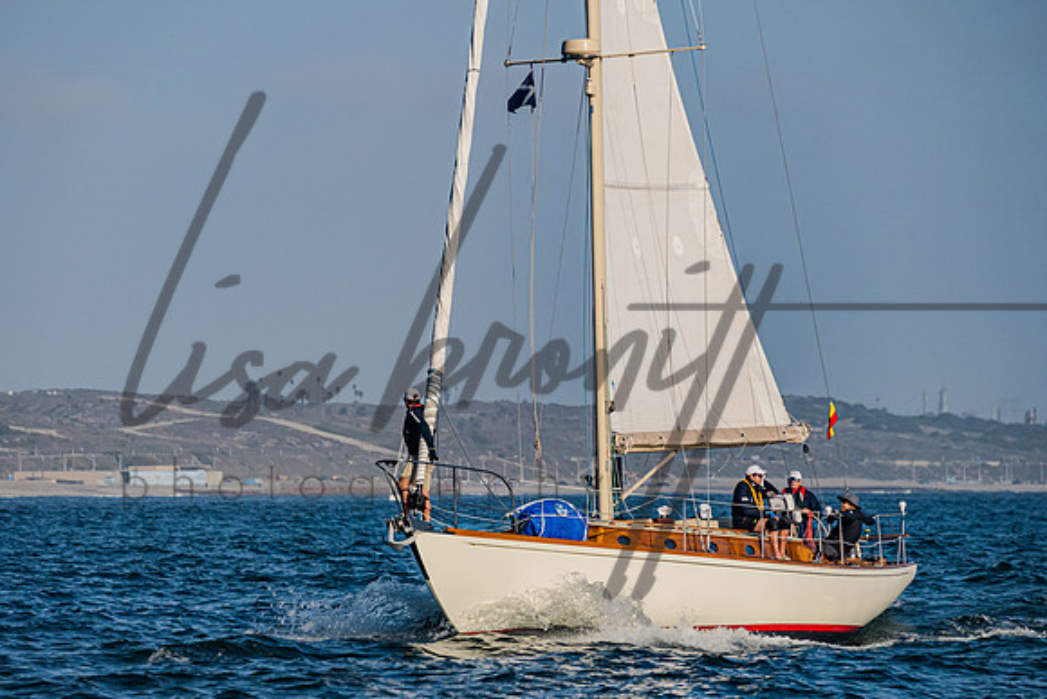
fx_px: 7850
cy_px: 376
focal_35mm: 270
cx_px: 485
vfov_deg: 5.1
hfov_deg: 7.6
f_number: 6.3
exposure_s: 1/3200
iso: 400
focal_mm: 200
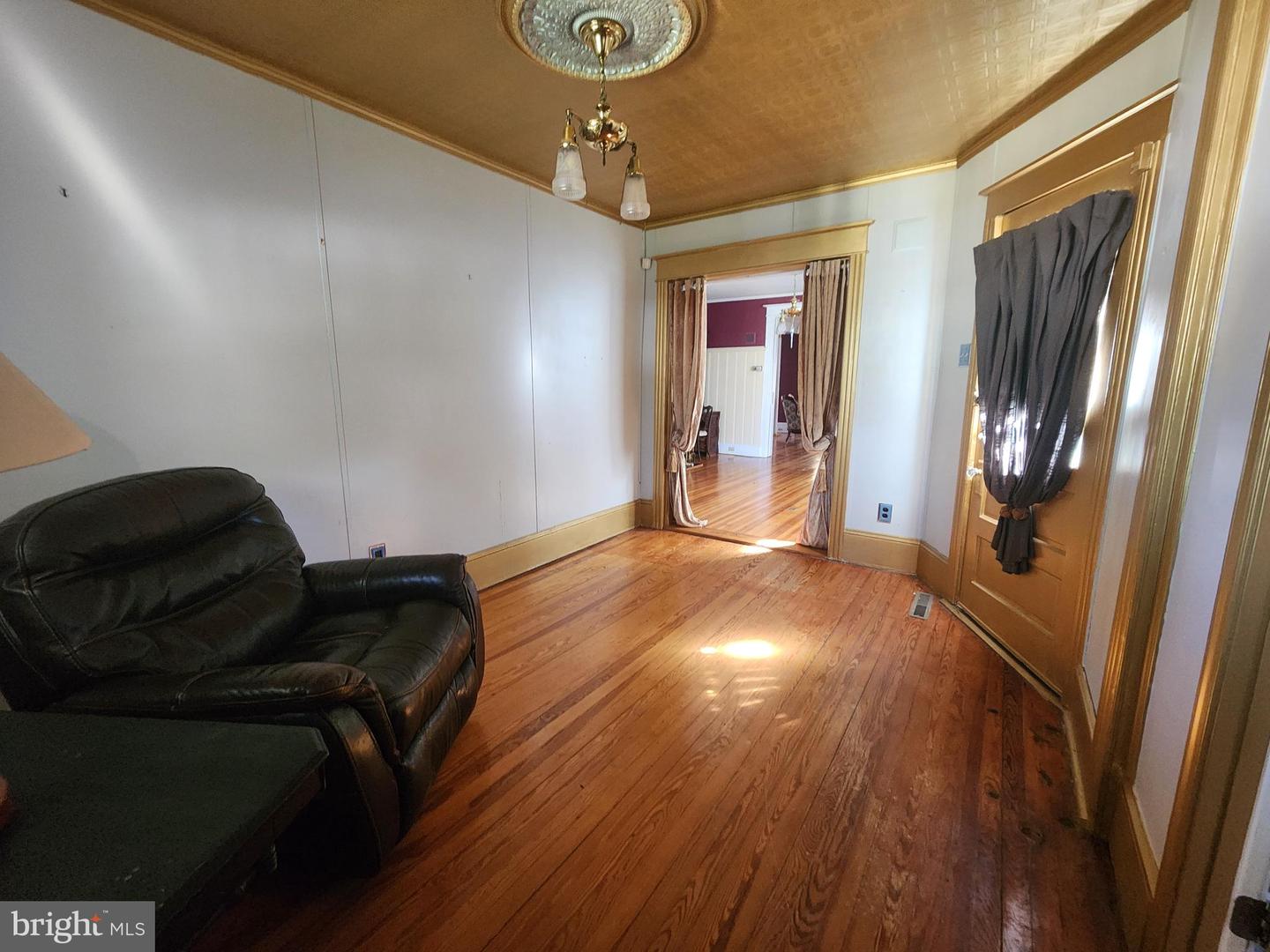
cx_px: 635
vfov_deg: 89.9
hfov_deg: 106.2
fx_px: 477
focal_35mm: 13
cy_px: 476
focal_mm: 2.2
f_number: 2.2
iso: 500
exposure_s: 1/30
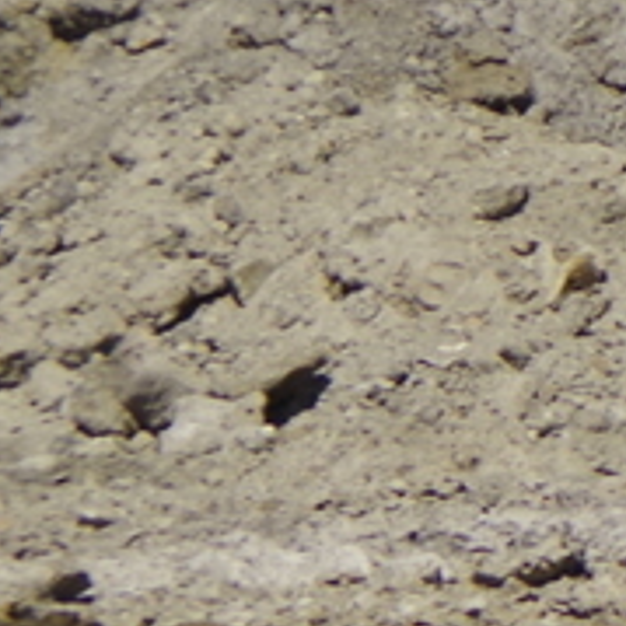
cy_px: -993
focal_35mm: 1302
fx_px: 26639
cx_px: 2591
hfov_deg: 1.3
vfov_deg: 1.3
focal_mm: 115
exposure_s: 1/250
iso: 400
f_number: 11
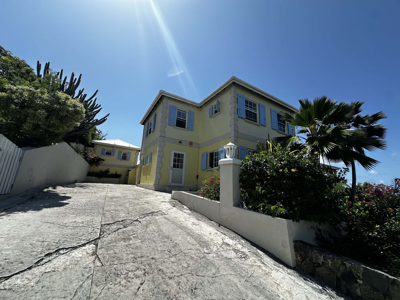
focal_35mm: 14
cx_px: 200
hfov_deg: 102.1
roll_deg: -1.9
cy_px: 150
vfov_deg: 85.7
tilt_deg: +14.1
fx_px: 162
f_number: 2.2
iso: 50
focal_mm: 2.22
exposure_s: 1/2304
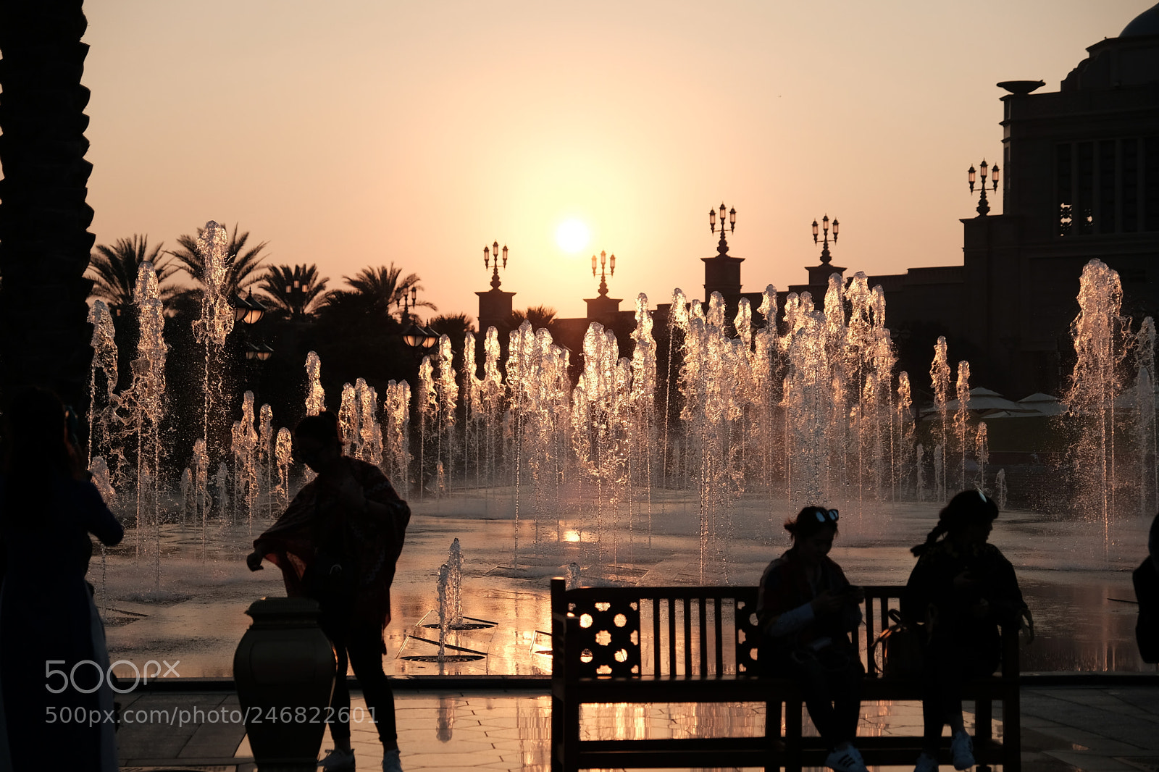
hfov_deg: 24.5
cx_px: 580
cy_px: 386
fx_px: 2671
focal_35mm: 83
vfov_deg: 16.4
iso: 250
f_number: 2.8
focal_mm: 55
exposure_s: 1/1000
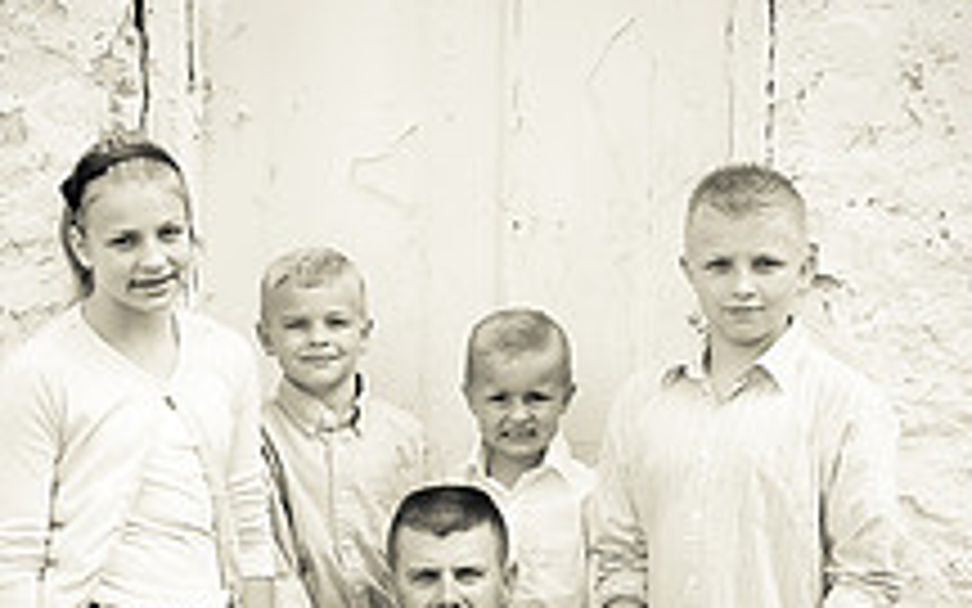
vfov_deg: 8.9
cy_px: 558
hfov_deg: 14.2
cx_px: 464
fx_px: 3894
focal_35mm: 147
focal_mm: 46
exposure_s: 1/350
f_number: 4.5
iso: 200
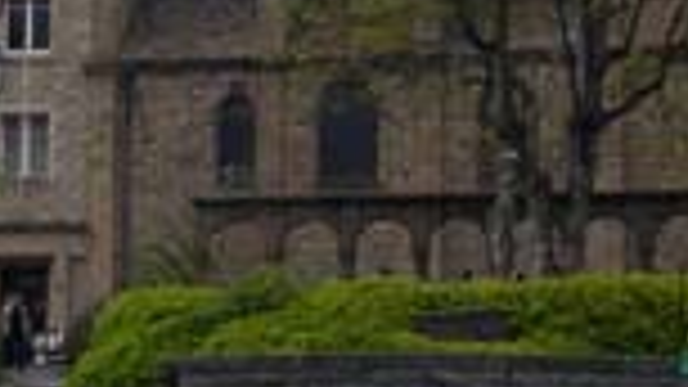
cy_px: 108
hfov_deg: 14.6
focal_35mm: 147
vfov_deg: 8.2
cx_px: 340
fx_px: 2681
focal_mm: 8
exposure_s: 1/107
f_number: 7.6
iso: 100
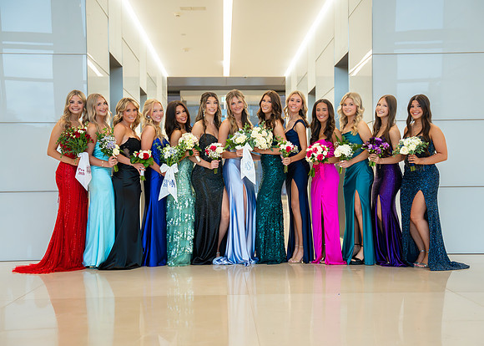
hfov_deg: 41.6
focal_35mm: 46
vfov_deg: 30.3
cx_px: 247
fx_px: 637
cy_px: 173
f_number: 2.8
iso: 2000
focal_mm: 42.4
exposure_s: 1/400
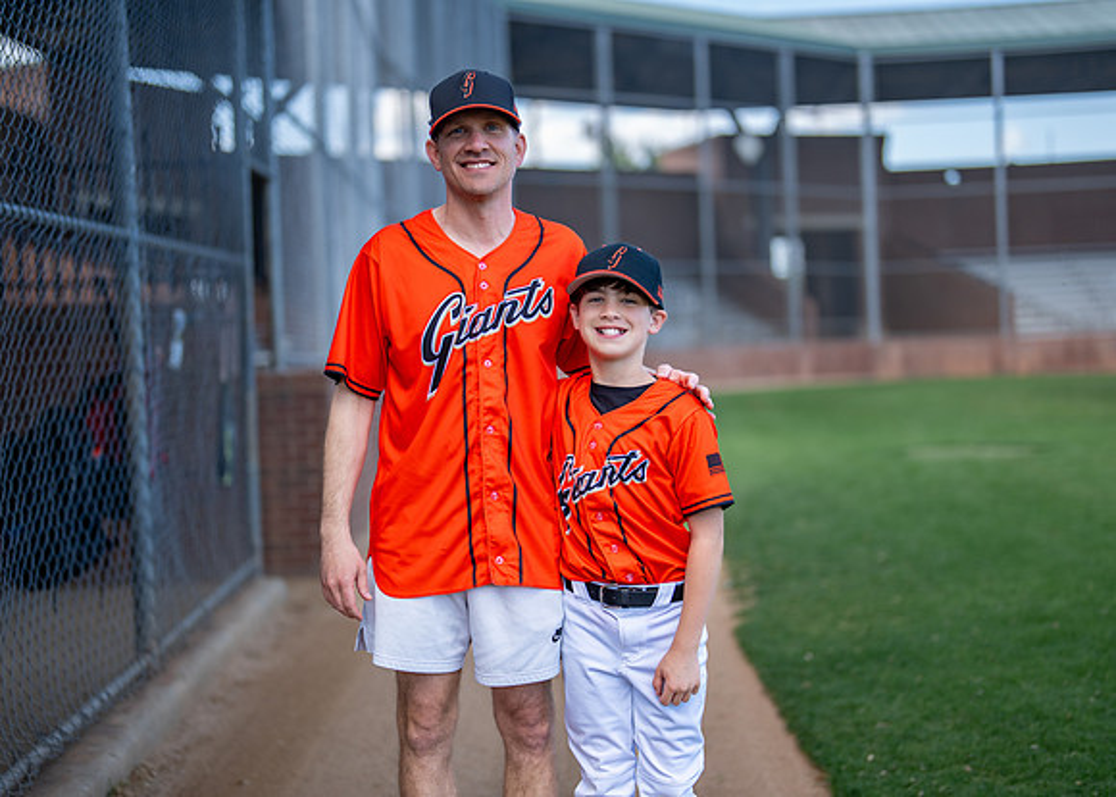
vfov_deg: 25.3
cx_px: 542
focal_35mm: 56
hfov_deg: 34.9
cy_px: 416
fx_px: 1778
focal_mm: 50
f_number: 1.2
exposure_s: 1/2000
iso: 125
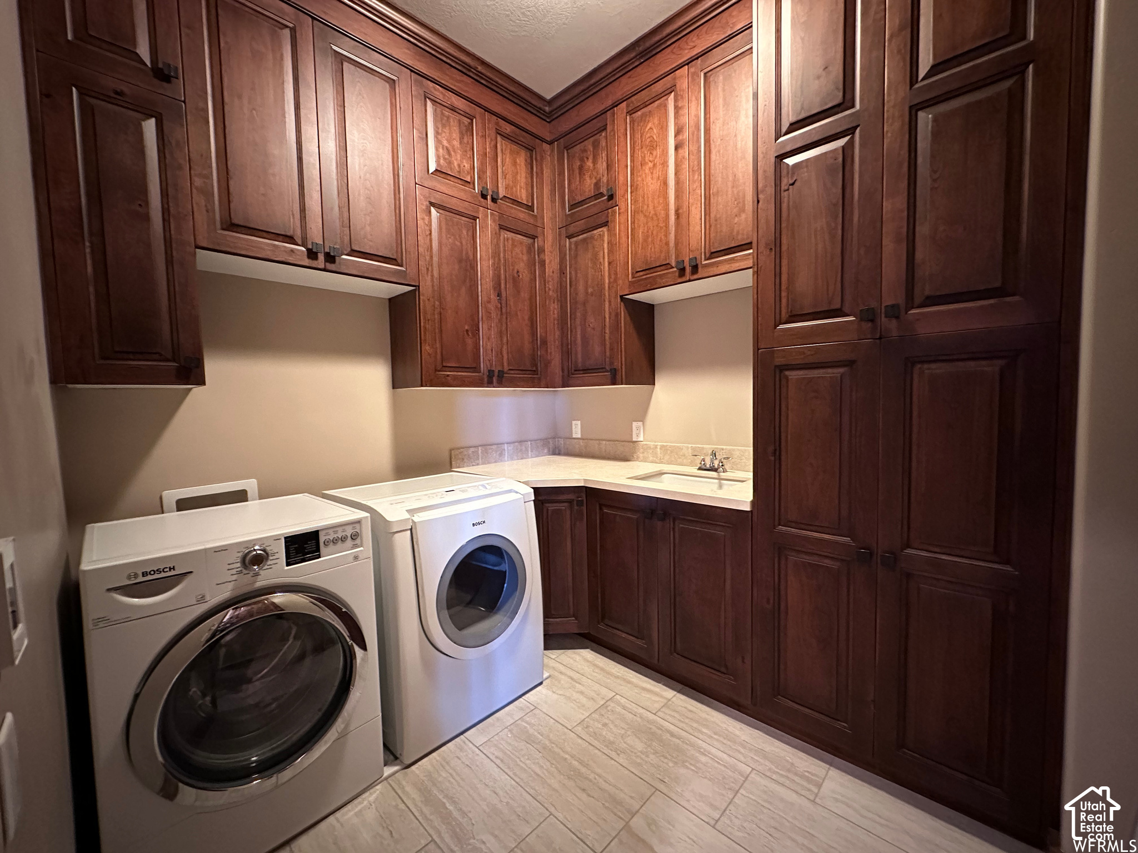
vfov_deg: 85.7
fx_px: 460
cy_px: 426
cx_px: 569
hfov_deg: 102.1
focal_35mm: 14
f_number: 2.2
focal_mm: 2.22
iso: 1000
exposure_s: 1/40
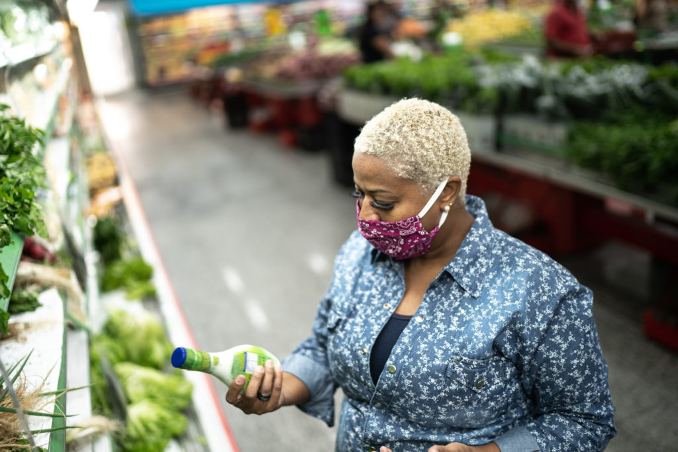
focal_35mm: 35
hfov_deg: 54.4
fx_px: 659
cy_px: 226
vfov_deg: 37.9
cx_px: 339
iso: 250
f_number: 1.4
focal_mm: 35
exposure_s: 1/200
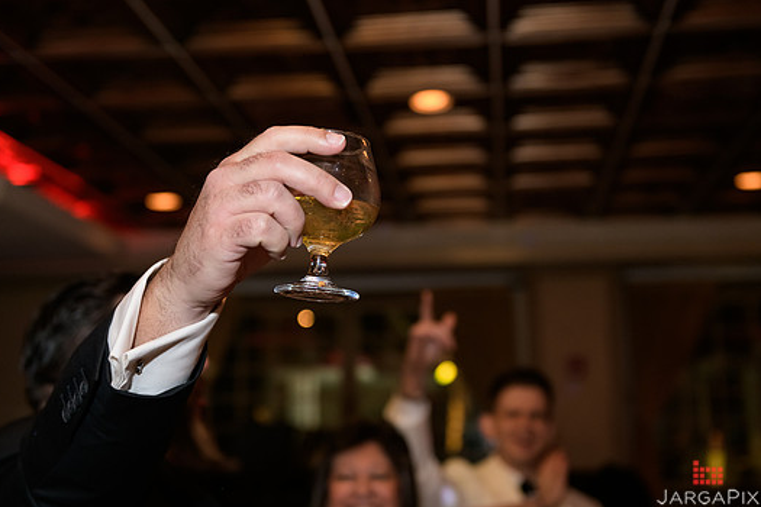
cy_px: 256
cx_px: 375
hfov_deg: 37.5
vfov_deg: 25.5
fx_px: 1120
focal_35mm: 53
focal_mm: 48
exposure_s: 1/125
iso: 1600
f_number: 3.2
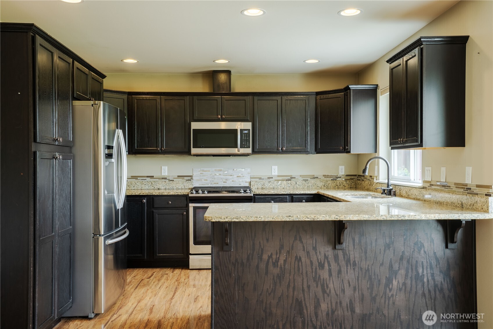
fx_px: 479
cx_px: 246
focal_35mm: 35
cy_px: 164
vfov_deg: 37.8
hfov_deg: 54.4
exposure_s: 1/125
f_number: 7.1
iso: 250
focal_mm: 35
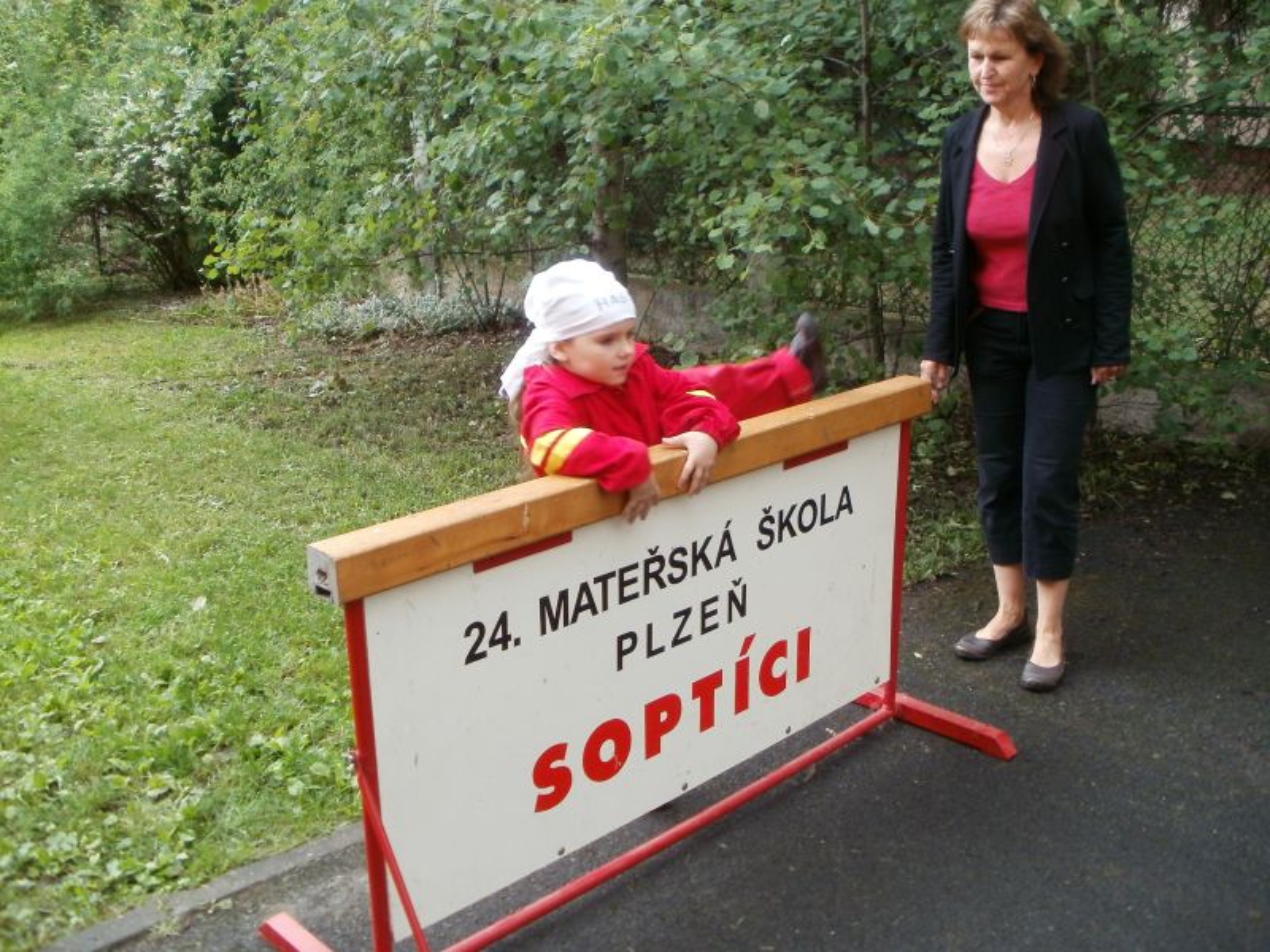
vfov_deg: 39.7
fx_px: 1321
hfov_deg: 51.4
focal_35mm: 36
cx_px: 635
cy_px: 476
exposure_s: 1/40
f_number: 3.5
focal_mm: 6.3
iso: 100
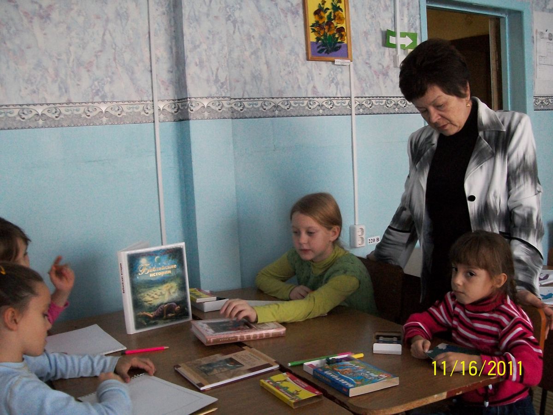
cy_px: 208
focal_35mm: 36
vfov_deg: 39.7
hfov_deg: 51.4
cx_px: 276
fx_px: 575
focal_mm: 6
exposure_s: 1/80
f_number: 2.7
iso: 400
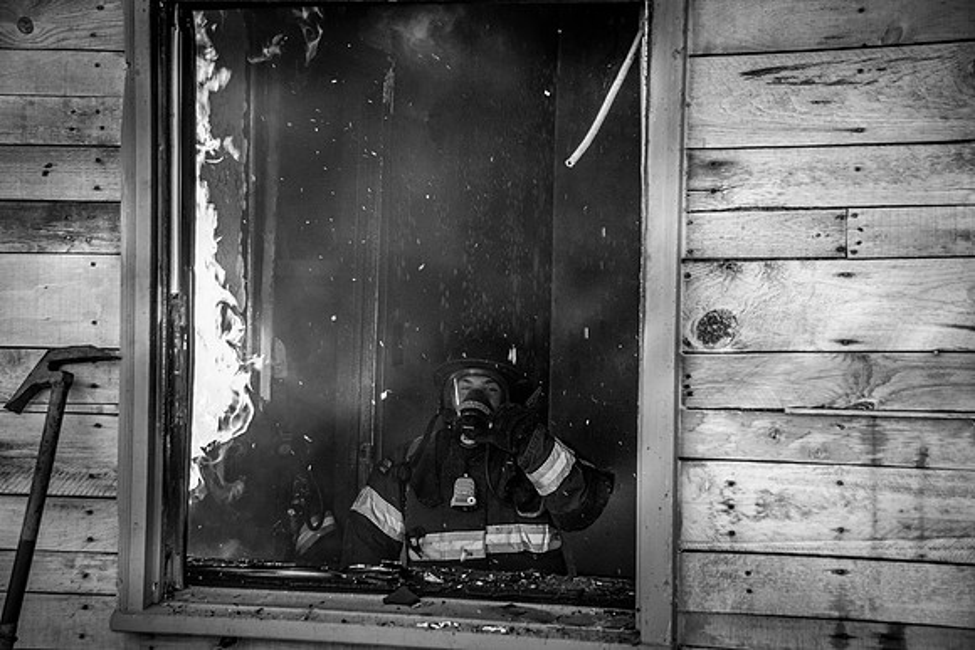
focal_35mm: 78
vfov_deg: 17.5
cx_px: 488
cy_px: 325
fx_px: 2113
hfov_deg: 26.0
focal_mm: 52
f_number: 9
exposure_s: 1/200
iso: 1100
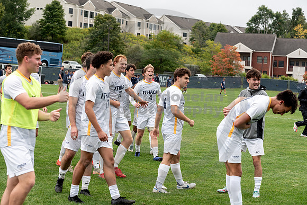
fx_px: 741
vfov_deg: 15.7
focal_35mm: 87
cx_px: 154
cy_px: 103
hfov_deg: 23.4
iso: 320
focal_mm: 86
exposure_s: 1/400
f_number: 5
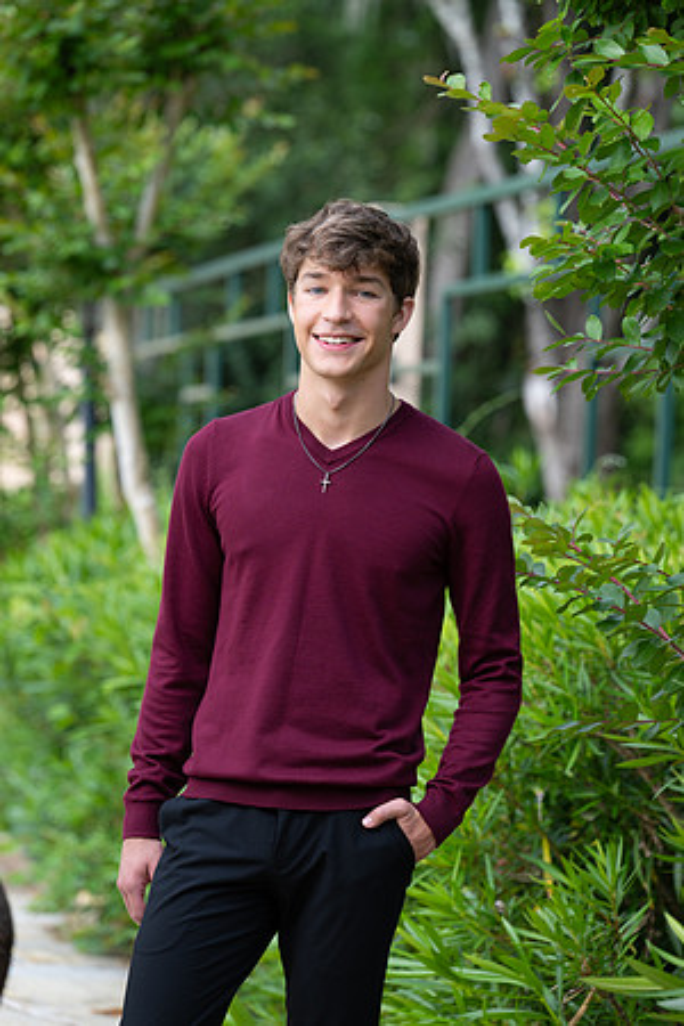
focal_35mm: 150
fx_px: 4275
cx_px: 342
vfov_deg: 13.7
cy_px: 513
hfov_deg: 9.1
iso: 125
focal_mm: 150
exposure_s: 1/200
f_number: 4.5
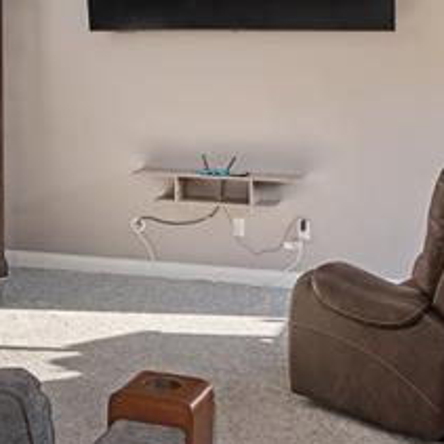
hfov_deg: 24.6
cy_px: 28
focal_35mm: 70
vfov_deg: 23.9
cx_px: 162
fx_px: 1016
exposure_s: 1/13
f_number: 9
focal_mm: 17
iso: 320
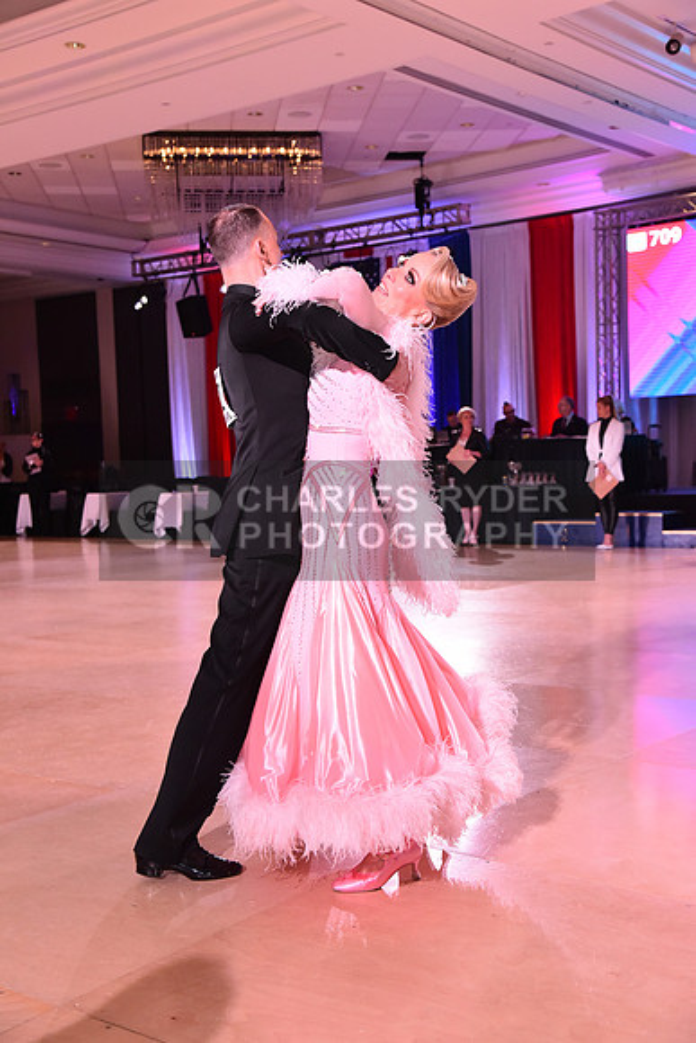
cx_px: 348
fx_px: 1333
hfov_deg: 29.3
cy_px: 522
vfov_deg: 42.7
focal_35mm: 46
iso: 2500
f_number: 5.6
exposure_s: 1/320
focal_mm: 46
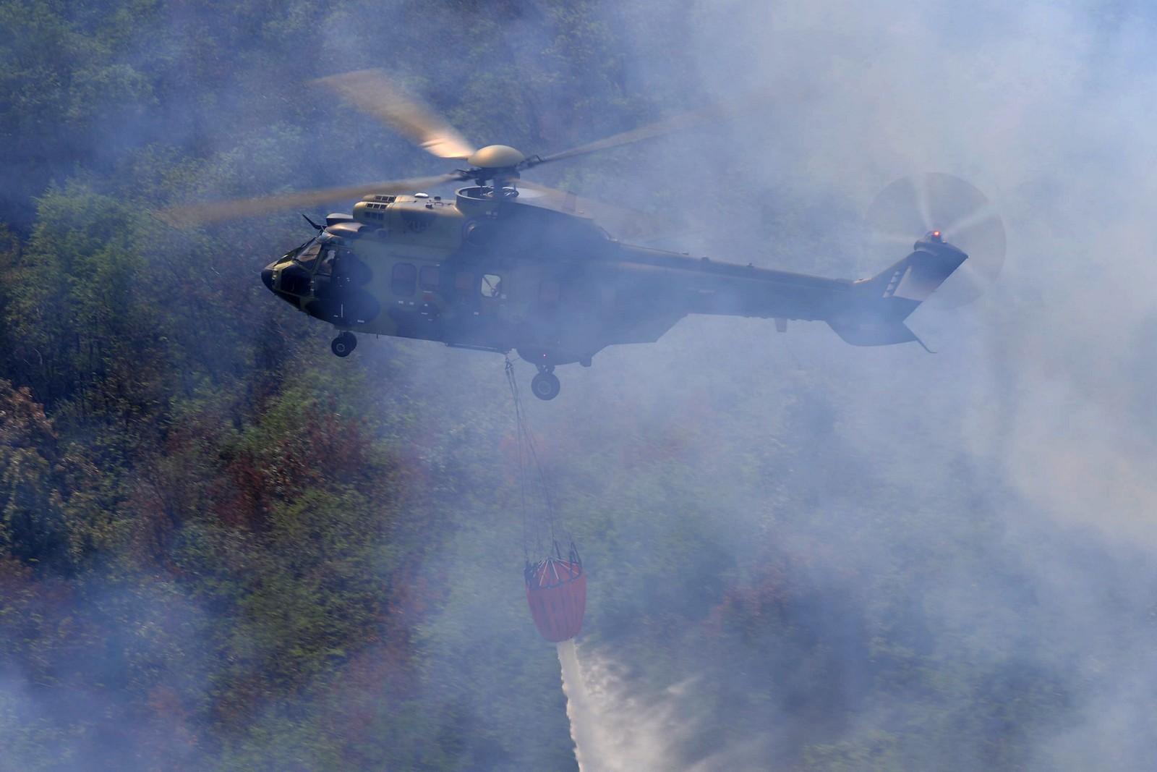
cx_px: 578
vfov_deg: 14.0
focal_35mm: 98
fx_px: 3150
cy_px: 386
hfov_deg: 20.8
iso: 100
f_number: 6.3
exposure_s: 1/125
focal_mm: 98
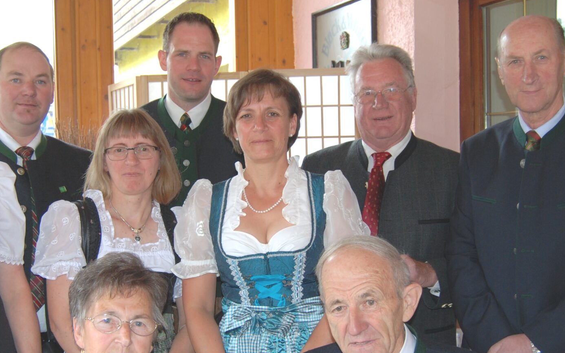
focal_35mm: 51
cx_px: 255
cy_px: 217
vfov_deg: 25.3
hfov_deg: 39.5
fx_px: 785
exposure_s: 1/60
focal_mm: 18
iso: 200
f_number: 3.5
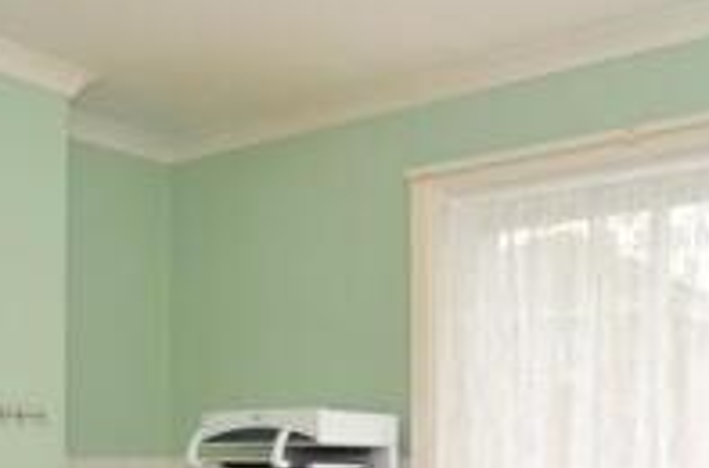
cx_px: 346
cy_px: 508
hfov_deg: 39.7
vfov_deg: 25.0
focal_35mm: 50
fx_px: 982
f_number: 5.6
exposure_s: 1/125
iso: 200
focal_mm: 10
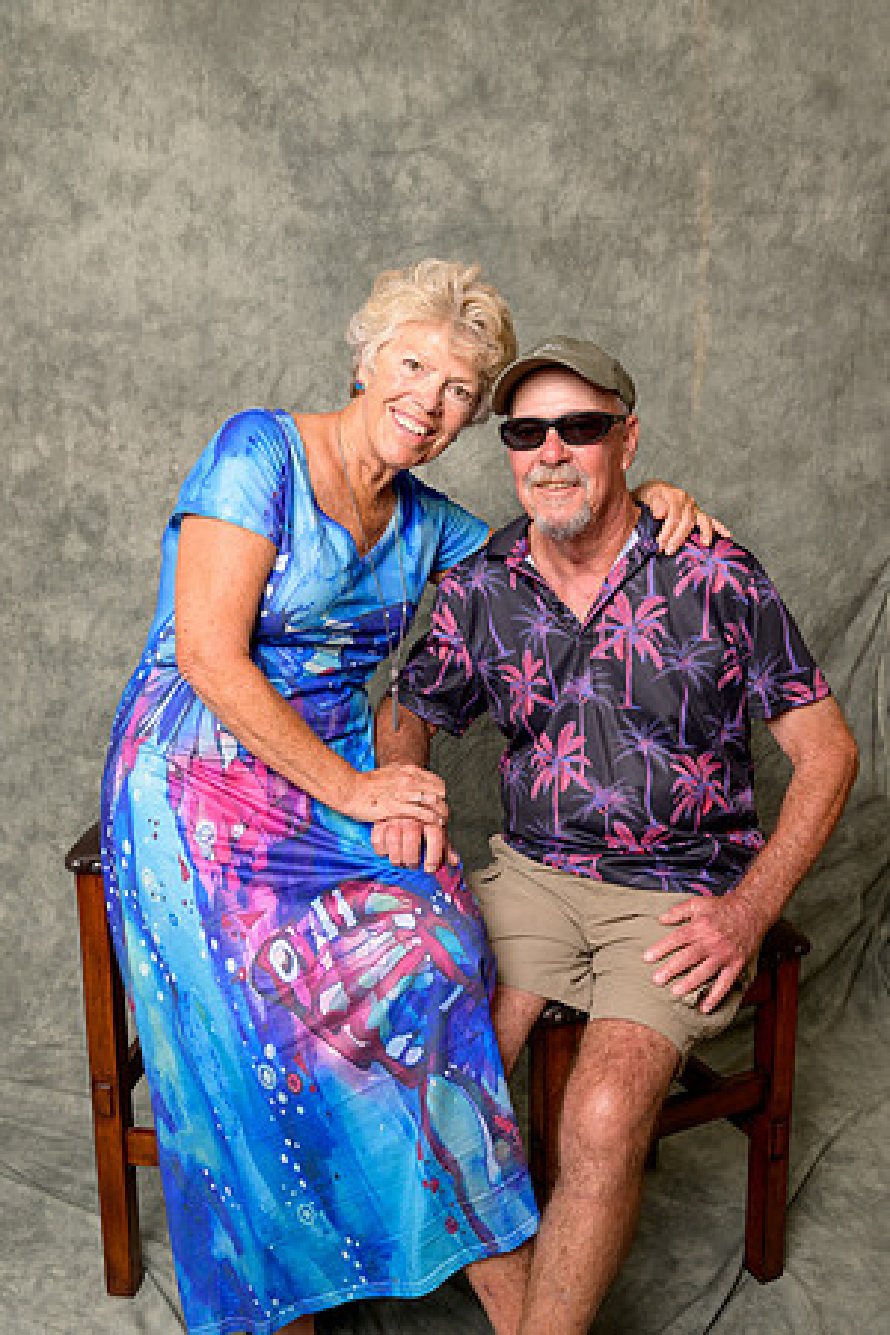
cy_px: 668
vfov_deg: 58.7
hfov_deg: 41.1
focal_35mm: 32
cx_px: 445
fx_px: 1187
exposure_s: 1/125
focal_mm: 32
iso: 400
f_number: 10
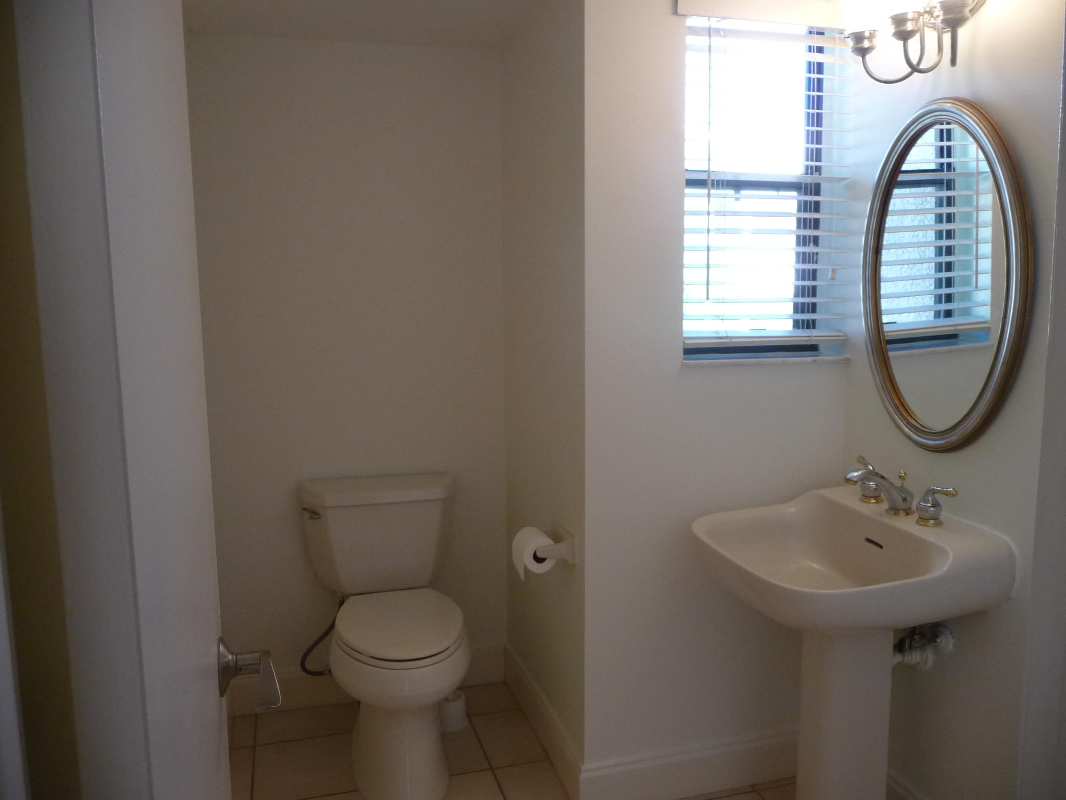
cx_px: 533
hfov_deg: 63.4
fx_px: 862
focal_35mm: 28
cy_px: 400
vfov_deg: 49.7
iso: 200
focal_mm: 4.7
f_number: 3.3
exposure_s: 1/60
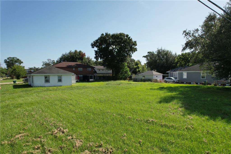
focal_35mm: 22
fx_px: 141
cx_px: 116
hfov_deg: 78.6
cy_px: 77
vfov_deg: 57.2
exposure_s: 1/2500
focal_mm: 8.38
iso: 130
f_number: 2.8
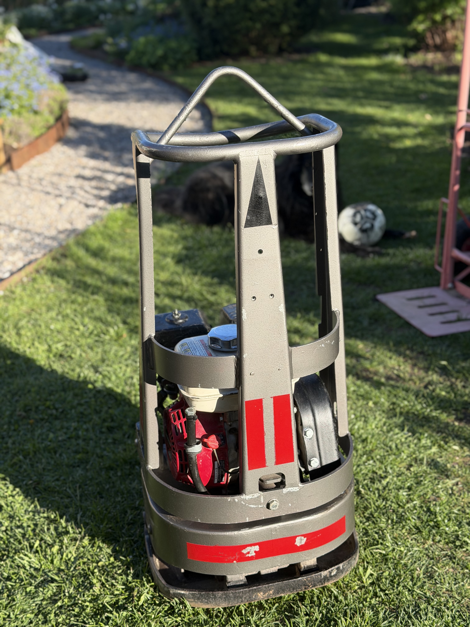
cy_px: 314
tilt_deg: -23.0
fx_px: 869
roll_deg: +3.3
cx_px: 235
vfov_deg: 39.7
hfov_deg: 30.3
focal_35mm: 48
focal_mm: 6.76
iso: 64
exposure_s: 1/1838
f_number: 1.78
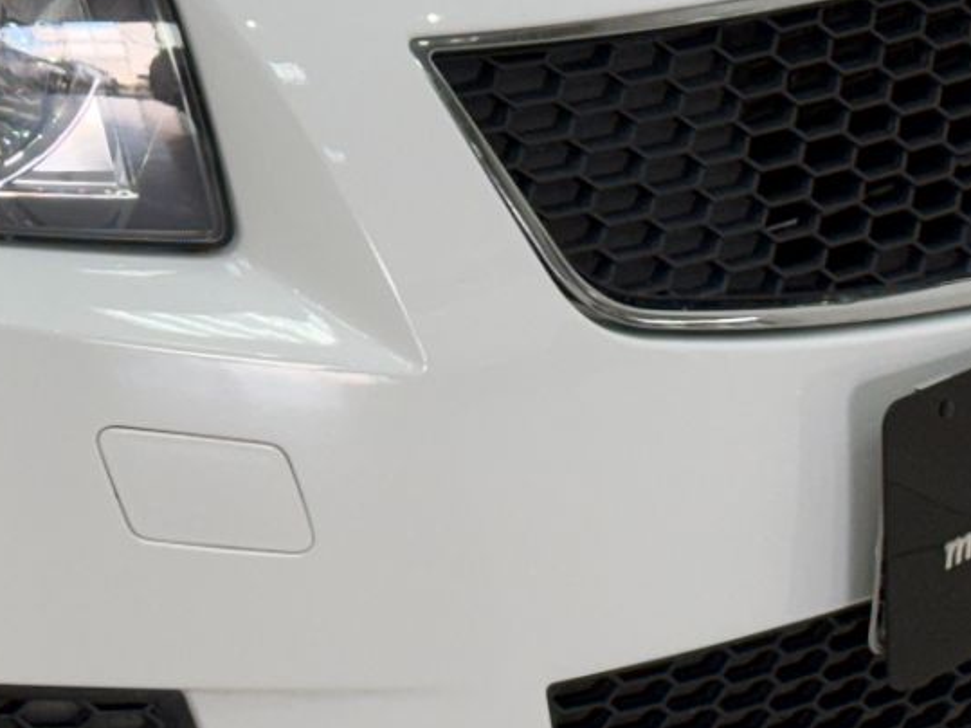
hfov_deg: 11.4
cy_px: -45
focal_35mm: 171
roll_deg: +0.5
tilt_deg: -19.5
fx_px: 4796
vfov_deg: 8.6
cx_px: -141
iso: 50
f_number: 1.78
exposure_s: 1/128
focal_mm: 6.76
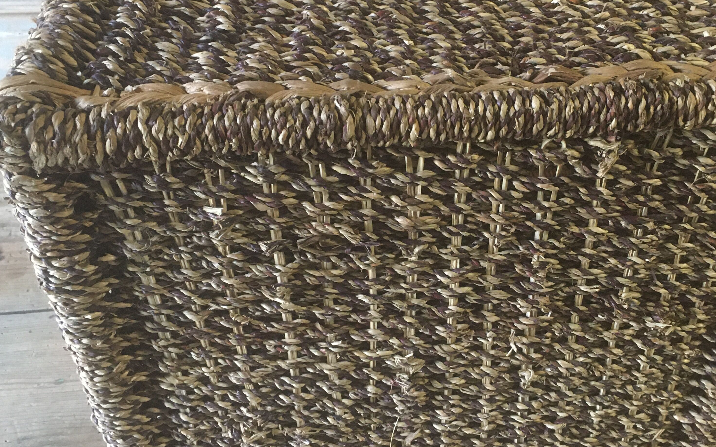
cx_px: 420
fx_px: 820
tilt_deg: -38.6
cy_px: 194
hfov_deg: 47.0
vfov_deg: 30.5
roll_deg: -2.0
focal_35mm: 42
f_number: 2.2
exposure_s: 1/33
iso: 250
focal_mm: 4.15
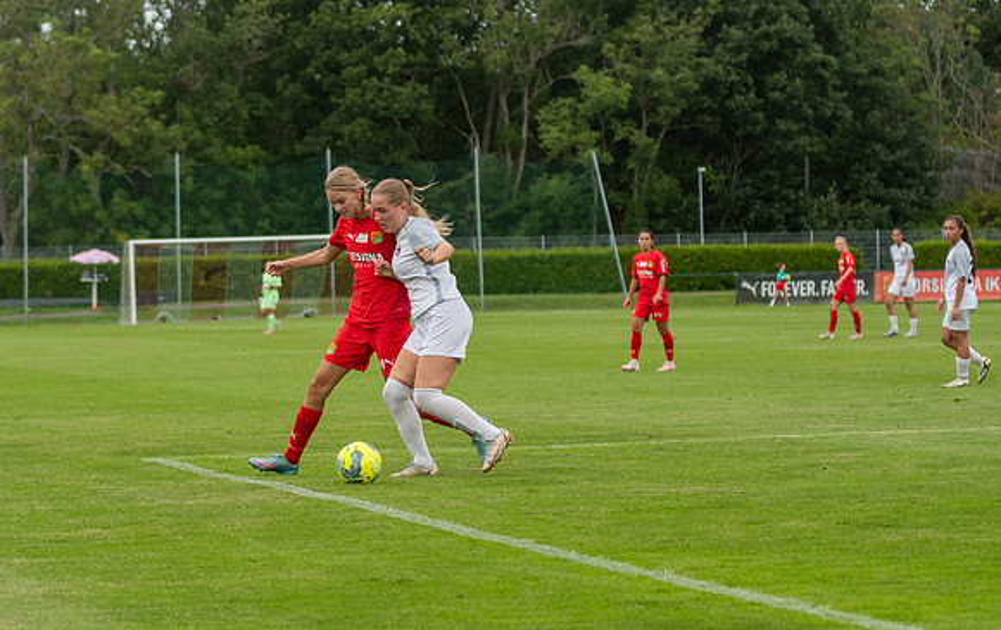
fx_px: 3484
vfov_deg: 10.3
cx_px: 404
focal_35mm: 127
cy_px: 232
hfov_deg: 16.3
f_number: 3.2
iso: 360
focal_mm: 70
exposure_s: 1/1600
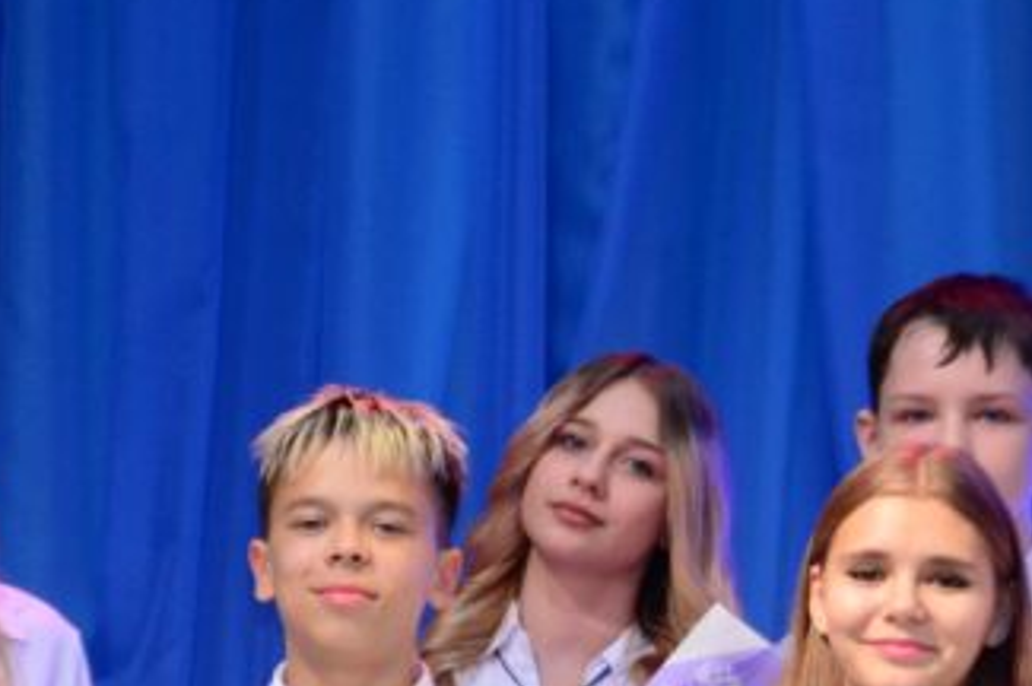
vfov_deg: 5.1
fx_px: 7623
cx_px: 222
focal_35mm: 266
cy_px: 689
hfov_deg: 7.7
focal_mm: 75
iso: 1800
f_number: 5.3
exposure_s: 1/200
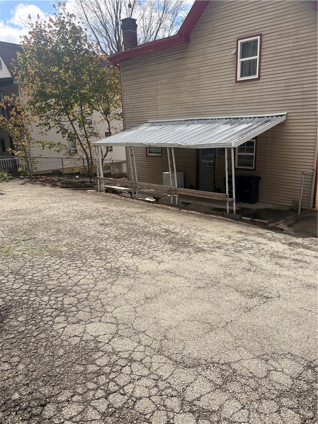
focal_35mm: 26
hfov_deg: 53.1
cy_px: 212
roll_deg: +1.9
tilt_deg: -14.5
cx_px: 159
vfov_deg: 67.3
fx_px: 318
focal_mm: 5.96
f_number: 1.6
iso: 50
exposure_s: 1/3279
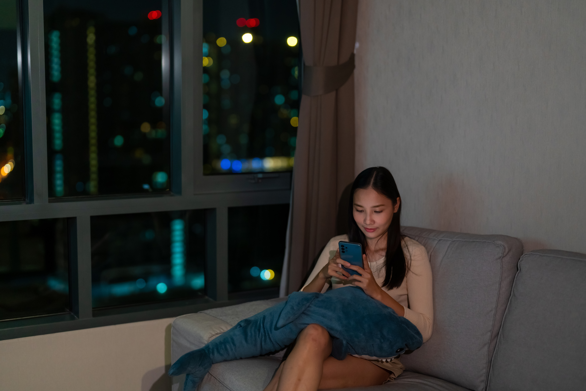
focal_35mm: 50
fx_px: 814
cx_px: 293
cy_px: 196
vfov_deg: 27.0
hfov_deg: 39.6
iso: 1000
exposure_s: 1/125
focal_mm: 50
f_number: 1.4
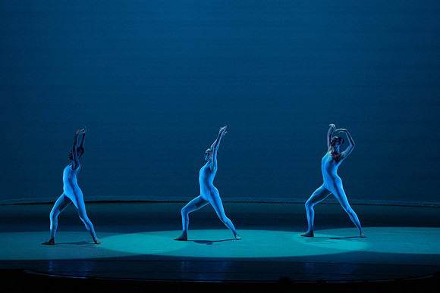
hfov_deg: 12.2
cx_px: 220
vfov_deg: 8.2
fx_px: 2054
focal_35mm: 168
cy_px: 146
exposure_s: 1/400
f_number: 5.6
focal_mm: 168
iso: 16000
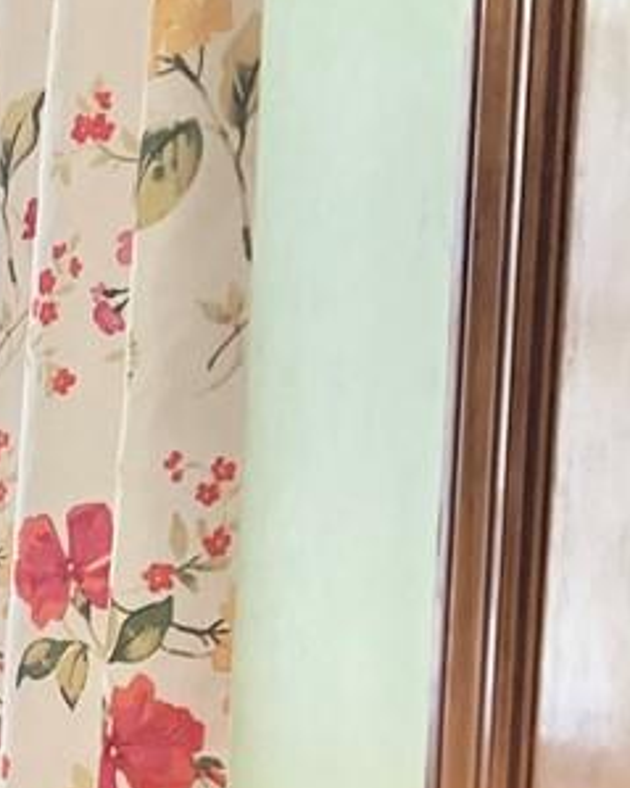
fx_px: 3171
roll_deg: +0.3
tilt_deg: -11.5
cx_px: -633
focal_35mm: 136
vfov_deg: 13.5
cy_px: 1104
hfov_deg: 10.4
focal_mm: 5.7
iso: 125
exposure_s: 1/120
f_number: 1.5
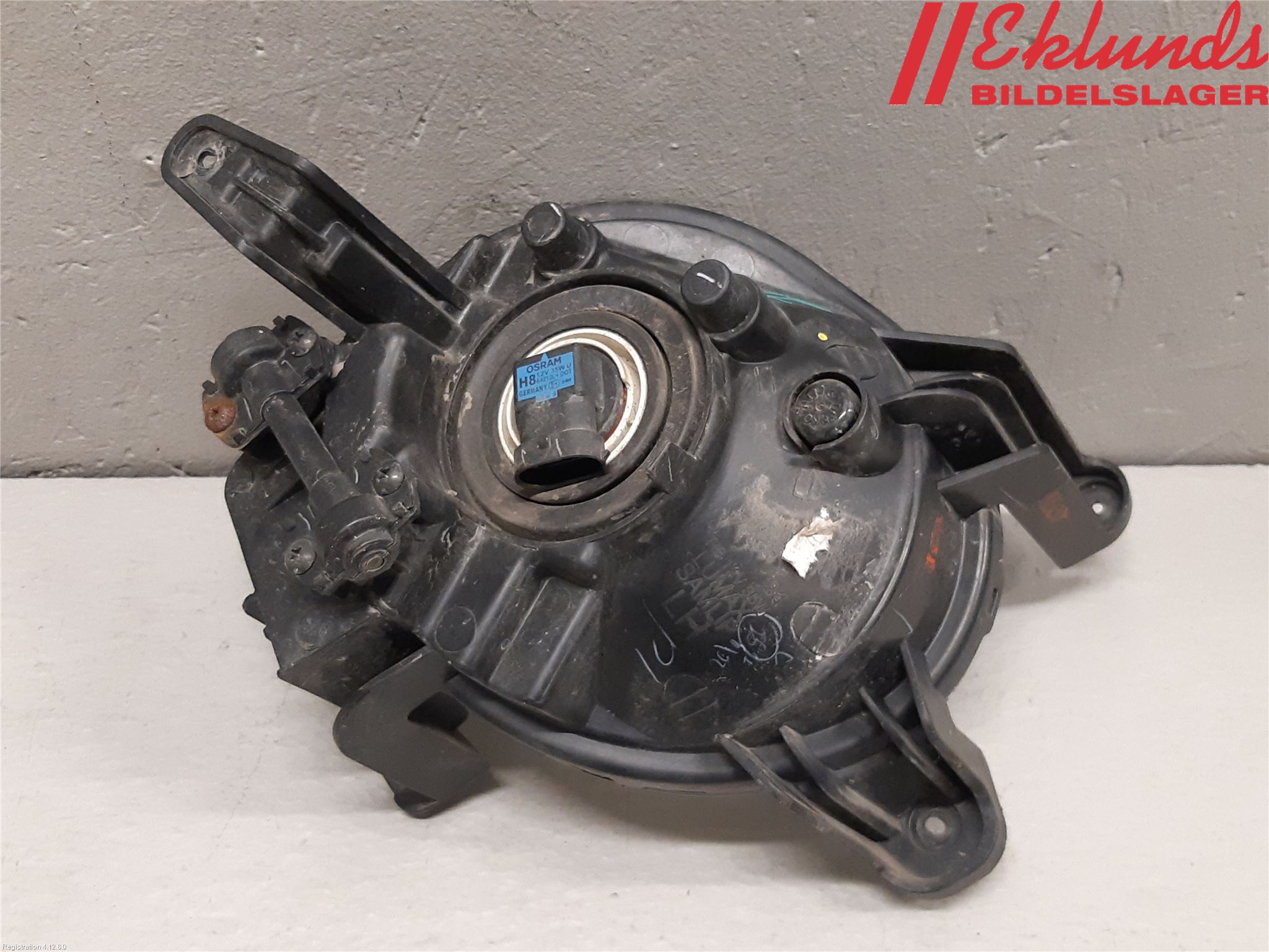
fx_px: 953
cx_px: 634
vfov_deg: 53.1
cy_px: 476
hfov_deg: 67.3
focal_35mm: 26
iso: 250
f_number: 1.7
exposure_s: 1/50
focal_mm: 3.93
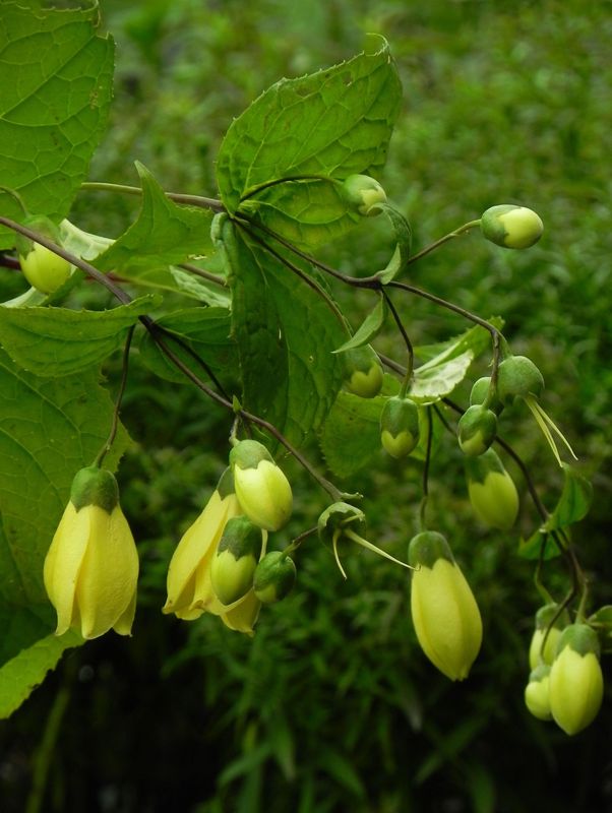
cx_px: 306
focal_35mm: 337
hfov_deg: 4.4
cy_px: 406
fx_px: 7927
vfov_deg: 5.9
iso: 160
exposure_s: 1/50
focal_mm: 59.9
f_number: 5
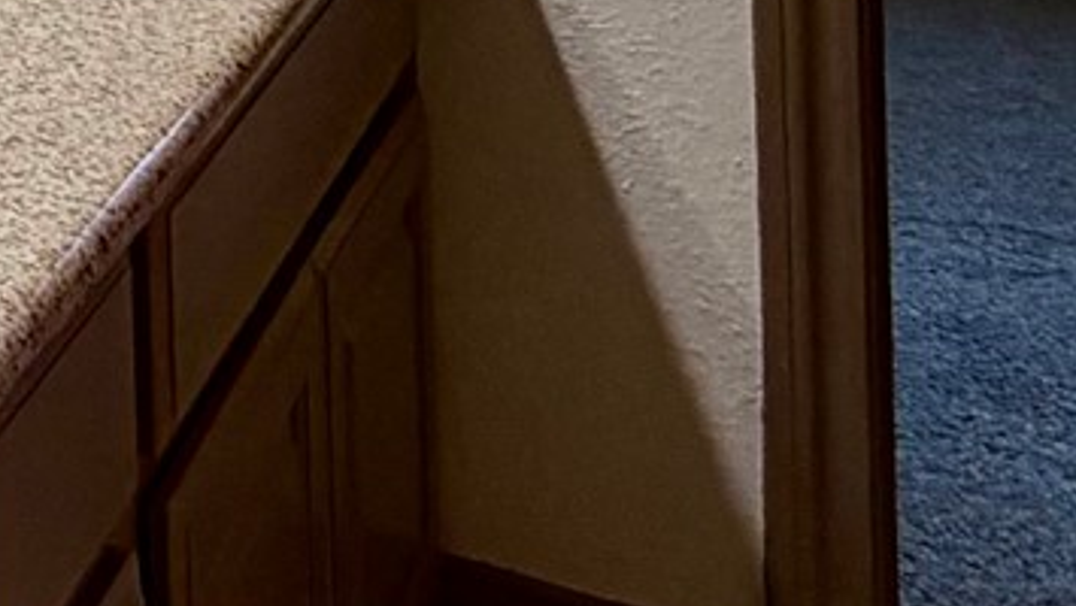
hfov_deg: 17.5
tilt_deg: +0.9
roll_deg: +1.6
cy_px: -870
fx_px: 2512
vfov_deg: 11.3
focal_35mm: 88
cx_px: -1052
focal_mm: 2.22
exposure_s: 1/120
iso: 100
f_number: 2.2
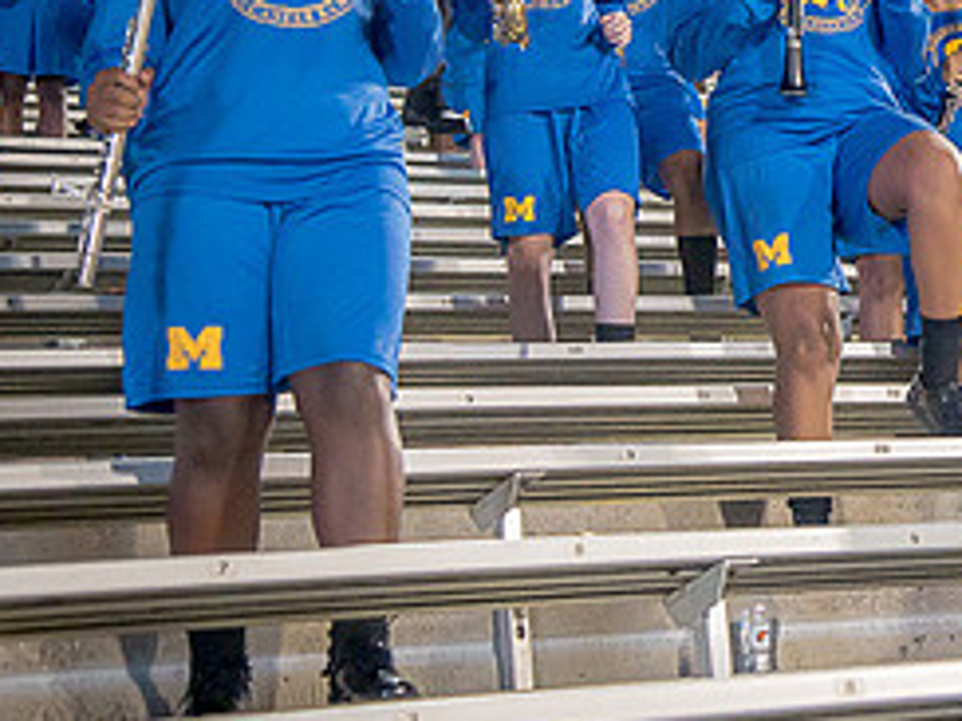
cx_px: 1092
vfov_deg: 14.0
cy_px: 79
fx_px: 2918
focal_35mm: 105
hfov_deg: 18.0
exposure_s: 1/200
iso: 2000
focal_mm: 46
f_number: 4
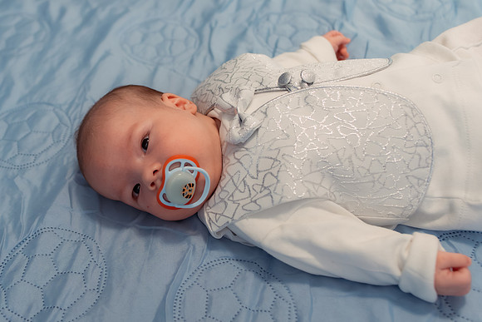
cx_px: 166
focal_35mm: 46
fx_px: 615
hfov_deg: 42.3
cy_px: 142
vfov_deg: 29.3
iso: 1600
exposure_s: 1/250
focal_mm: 35
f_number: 3.5
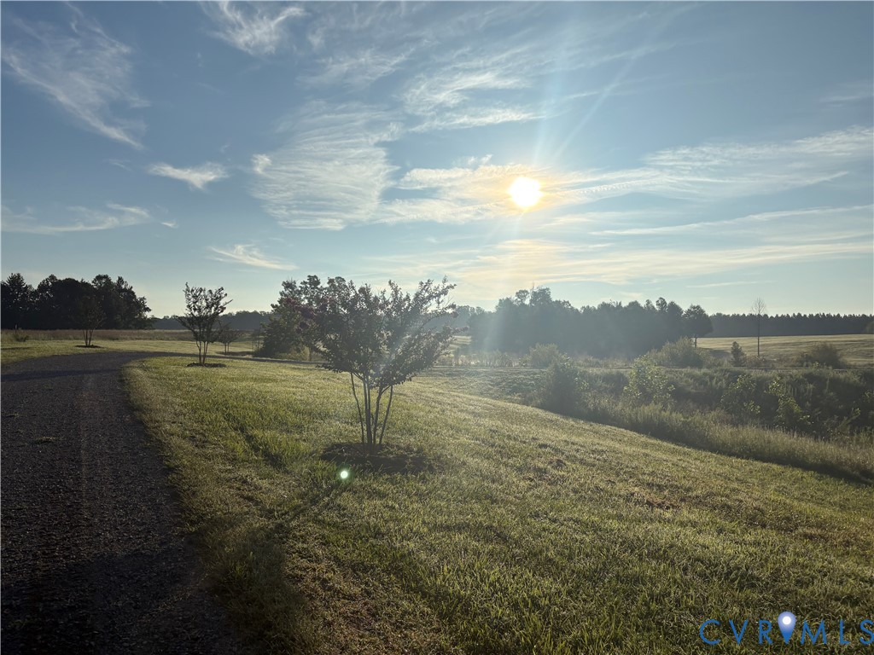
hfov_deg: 67.3
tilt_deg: +5.3
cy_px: 328
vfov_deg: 53.1
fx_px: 656
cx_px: 437
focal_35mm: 26
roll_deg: -0.1
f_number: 1.6
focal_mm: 5.96
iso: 40
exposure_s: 1/14493
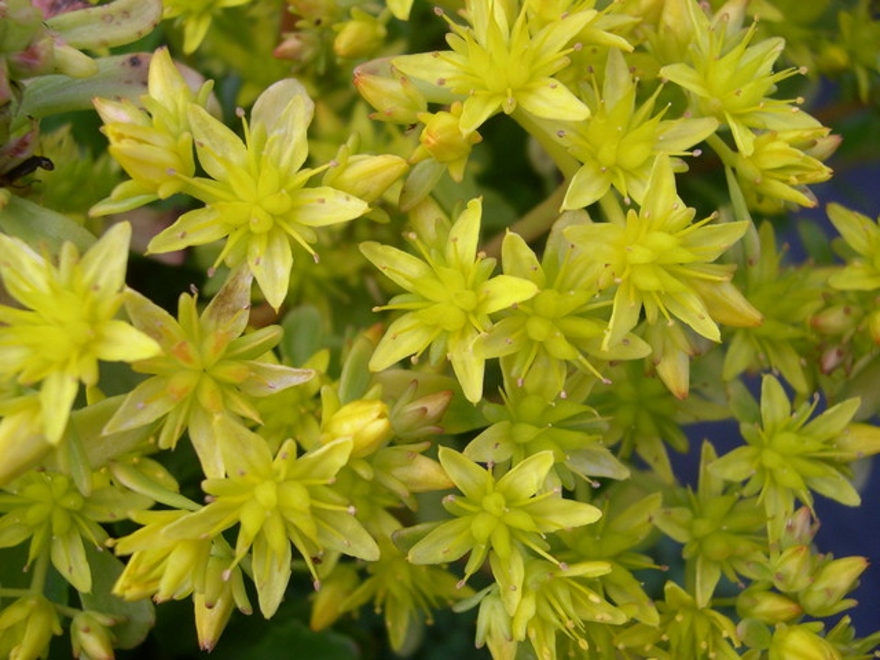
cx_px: 440
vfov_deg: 37.7
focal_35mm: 38
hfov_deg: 49.0
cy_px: 330
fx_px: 966
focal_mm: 8
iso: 100
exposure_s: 1/476
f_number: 2.8
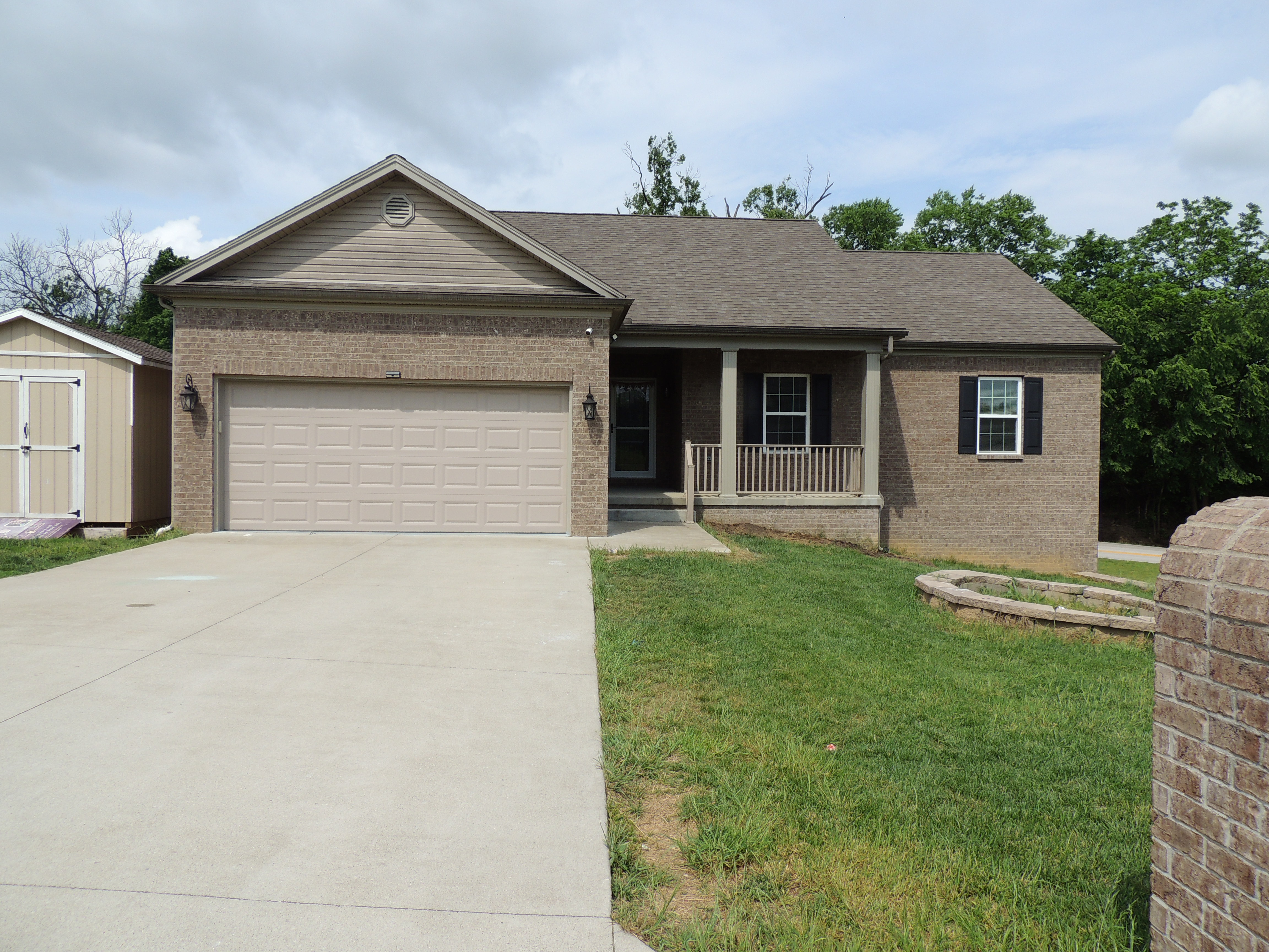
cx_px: 634
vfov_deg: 56.8
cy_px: 476
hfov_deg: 71.6
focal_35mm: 24
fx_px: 880
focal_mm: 4.3
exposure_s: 1/1250
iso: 100
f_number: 3.3
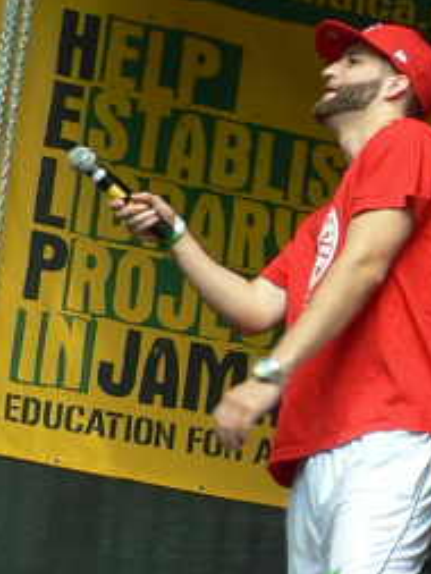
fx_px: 1377
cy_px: 313
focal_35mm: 83
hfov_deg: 17.4
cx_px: 426
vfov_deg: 23.5
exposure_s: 1/80
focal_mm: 6
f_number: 2.8
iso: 64
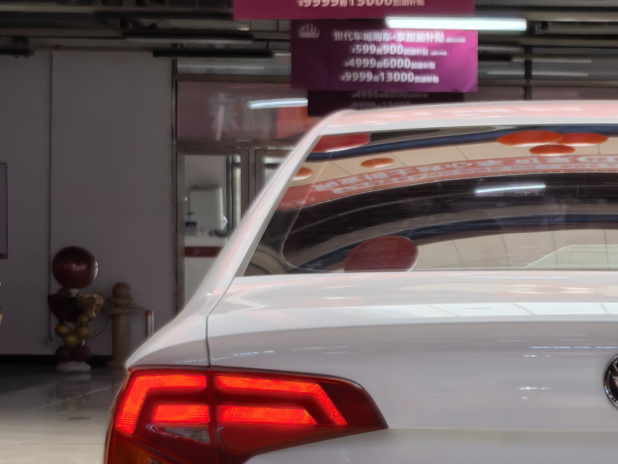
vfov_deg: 10.9
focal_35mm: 136
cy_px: 398
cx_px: 635
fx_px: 2428
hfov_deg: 14.3
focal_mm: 5.75
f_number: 1.4
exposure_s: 1/151
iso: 50
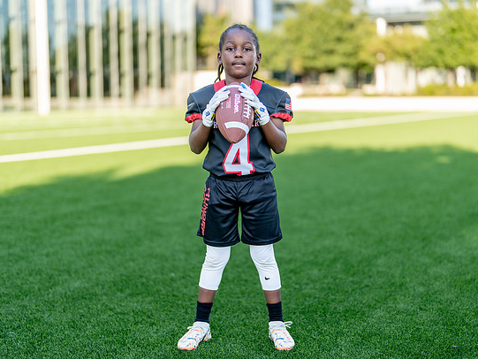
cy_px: 178
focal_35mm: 59
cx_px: 249
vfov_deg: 24.8
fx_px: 815
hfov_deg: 32.7
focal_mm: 50
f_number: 1.2
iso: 100
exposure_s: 1/1000
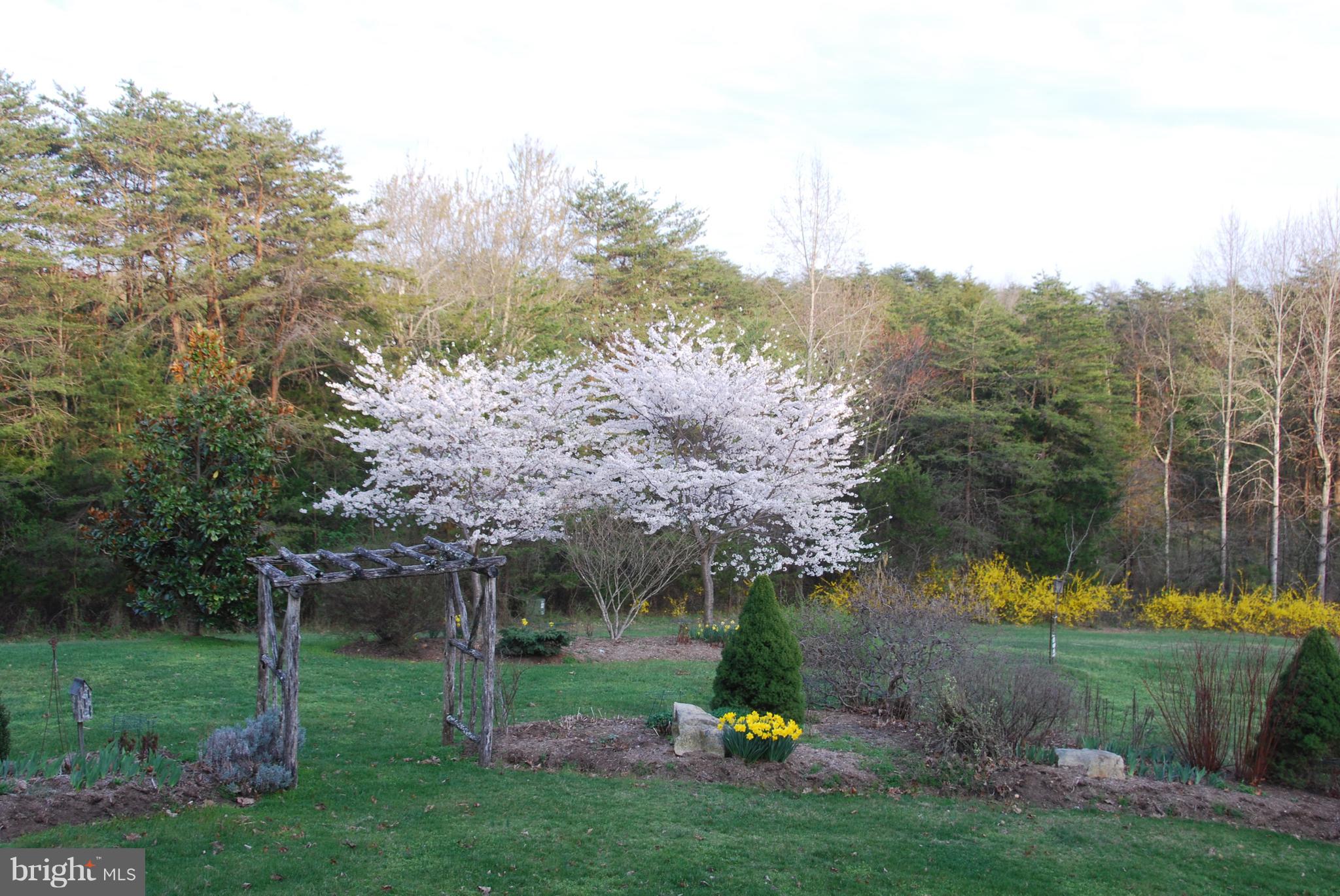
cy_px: 448
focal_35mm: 39
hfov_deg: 49.5
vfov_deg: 34.3
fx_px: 1453
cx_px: 670
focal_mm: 26
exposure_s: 1/125
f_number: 5.6
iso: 200
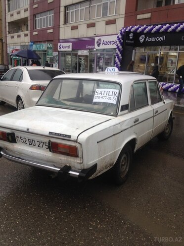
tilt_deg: -17.6
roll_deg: -3.2
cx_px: 92
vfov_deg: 52.6
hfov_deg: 40.7
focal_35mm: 35
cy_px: 123
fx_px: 248
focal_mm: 4.28
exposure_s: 1/223
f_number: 2.4
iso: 50
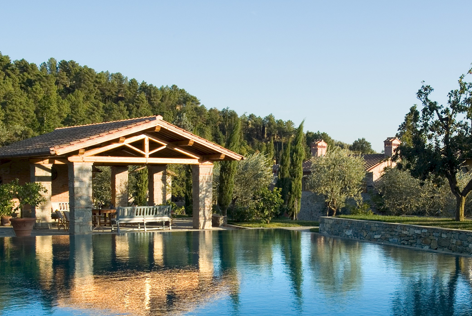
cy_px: 201
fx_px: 643
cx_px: 315
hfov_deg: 39.8
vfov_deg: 27.5
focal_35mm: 49
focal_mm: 21
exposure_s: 1/45
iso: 100
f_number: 11
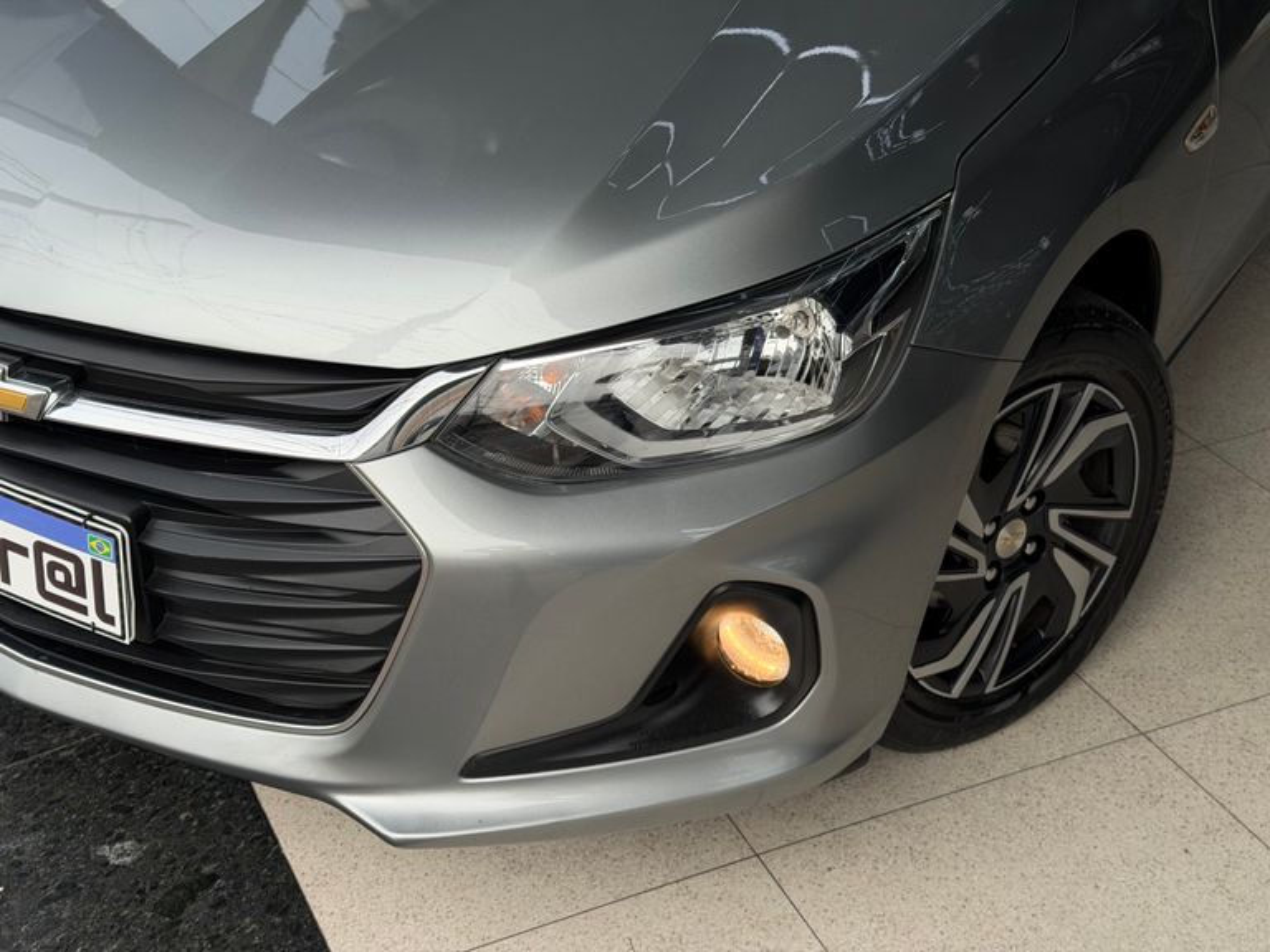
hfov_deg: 39.7
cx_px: 635
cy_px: 476
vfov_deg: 30.3
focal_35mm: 48
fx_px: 1761
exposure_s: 1/1715
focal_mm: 6.76
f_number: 1.78
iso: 80
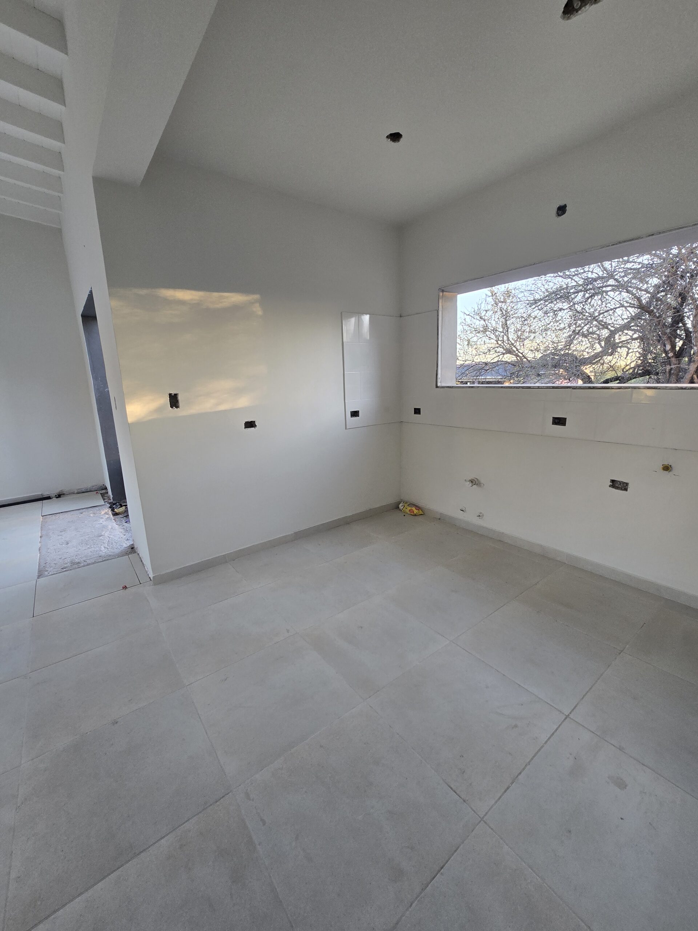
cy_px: 466
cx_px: 349
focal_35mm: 13
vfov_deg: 106.2
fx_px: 350
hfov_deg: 89.9
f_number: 2.2
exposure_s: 1/60
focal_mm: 2.2
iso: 80
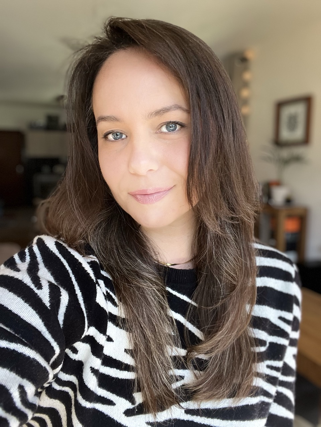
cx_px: 160
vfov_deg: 60.0
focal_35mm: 30
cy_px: 214
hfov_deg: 46.8
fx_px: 371
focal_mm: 2.71
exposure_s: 1/100
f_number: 2.2
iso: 100
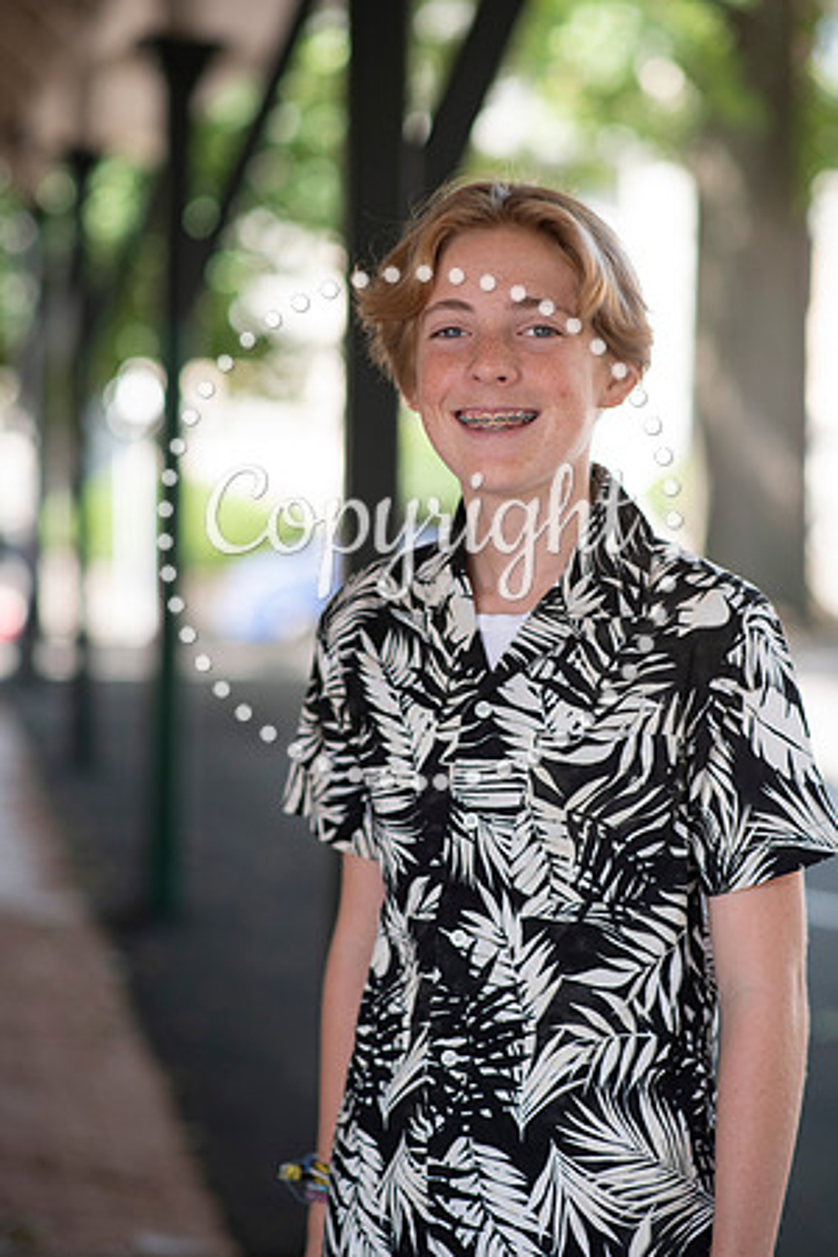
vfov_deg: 23.9
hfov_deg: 16.1
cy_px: 628
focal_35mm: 85
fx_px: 2968
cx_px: 419
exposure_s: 1/320
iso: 200
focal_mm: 85
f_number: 2.5
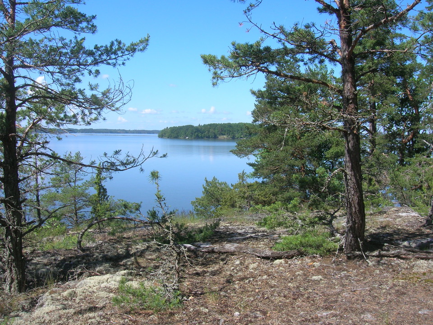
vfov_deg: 41.8
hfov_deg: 54.0
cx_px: 216
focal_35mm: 34
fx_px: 425
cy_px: 162
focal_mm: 5.7
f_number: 4.9
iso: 50
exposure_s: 1/276
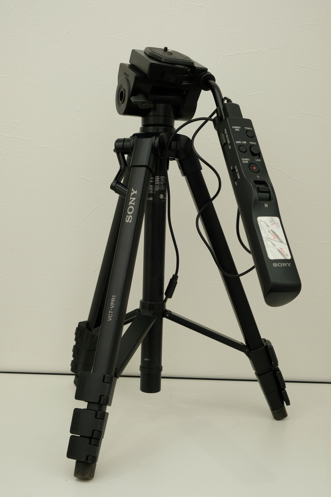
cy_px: 248
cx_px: 166
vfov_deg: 46.4
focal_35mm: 42
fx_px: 580
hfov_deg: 31.8
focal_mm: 27.7
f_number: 8
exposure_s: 1/125
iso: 200
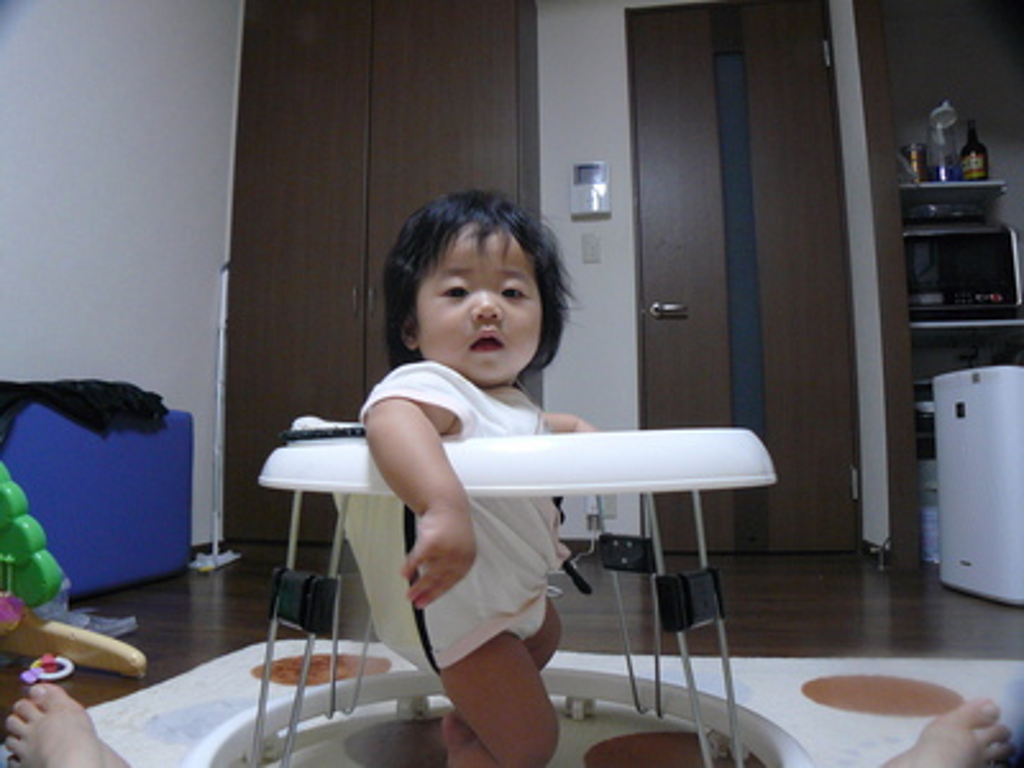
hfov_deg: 51.4
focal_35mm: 36
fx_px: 1065
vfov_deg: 39.7
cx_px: 512
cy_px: 384
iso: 200
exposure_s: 1/13
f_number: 2.8
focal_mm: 6
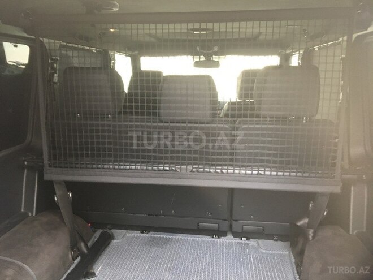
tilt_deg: -12.4
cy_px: 140
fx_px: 312
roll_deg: -0.8
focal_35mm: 29
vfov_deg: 48.2
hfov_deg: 61.7
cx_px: 186
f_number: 2.2
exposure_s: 1/33
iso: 200
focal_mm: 4.15
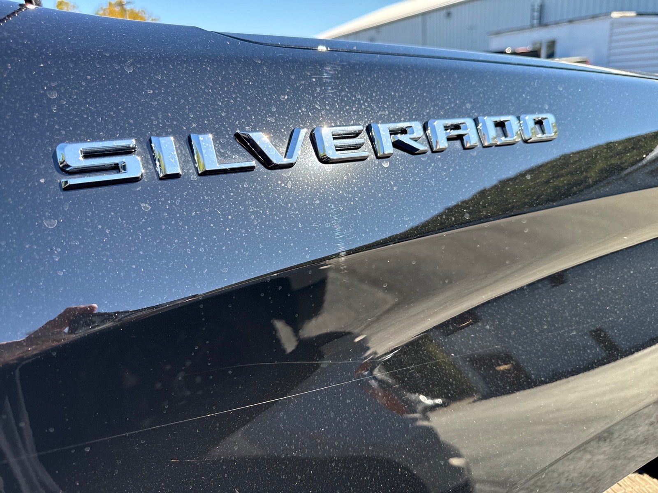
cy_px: 246
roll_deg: +3.8
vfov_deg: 56.8
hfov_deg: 71.6
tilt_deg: -17.3
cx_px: 329
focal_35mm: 24
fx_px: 456
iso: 100
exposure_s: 1/805
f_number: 1.78
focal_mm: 6.76
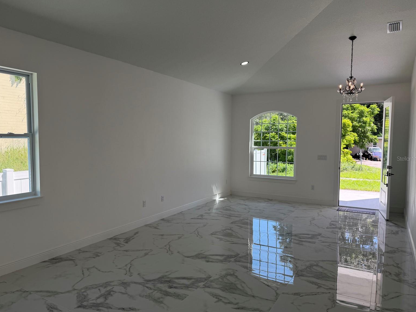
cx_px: 206
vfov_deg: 54.9
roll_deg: -0.3
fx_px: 300
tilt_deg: -4.6
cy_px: 158
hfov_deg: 69.4
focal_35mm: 25
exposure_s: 1/765
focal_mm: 6.76
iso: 100
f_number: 1.78
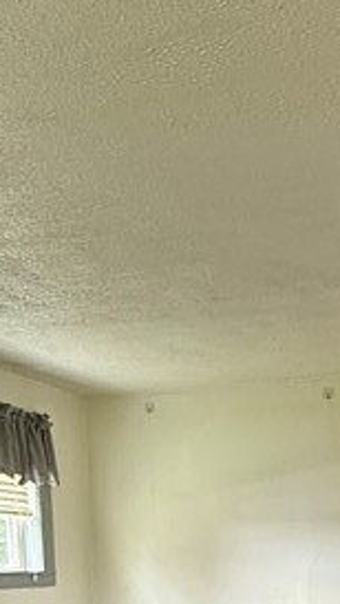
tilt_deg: -8.7
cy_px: 708
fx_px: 914
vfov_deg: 31.3
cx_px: 214
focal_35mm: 57
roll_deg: +1.9
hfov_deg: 21.0
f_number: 2.2
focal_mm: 2.22
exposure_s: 1/60
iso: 400
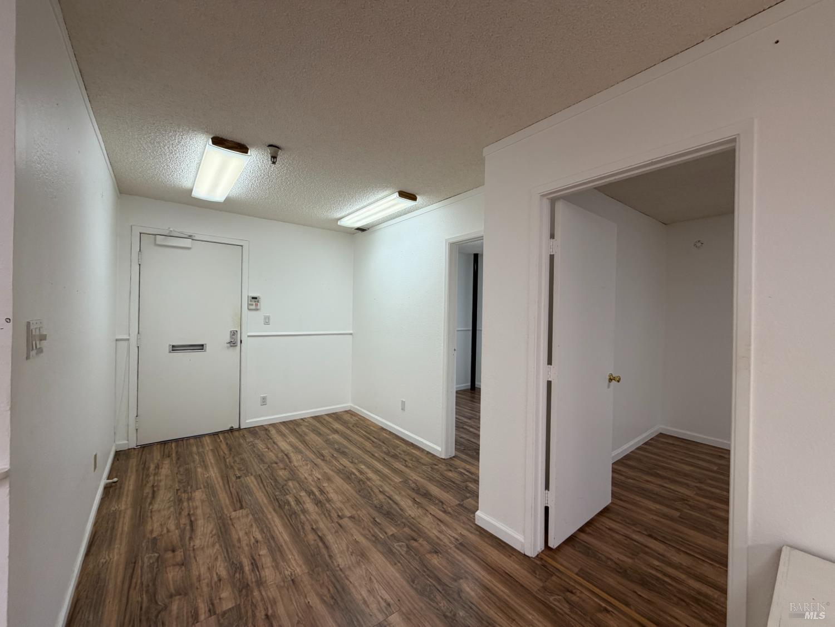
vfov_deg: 85.7
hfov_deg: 102.1
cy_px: 314
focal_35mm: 14
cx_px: 418
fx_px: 338
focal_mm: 2.22
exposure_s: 1/120
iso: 125
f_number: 2.2
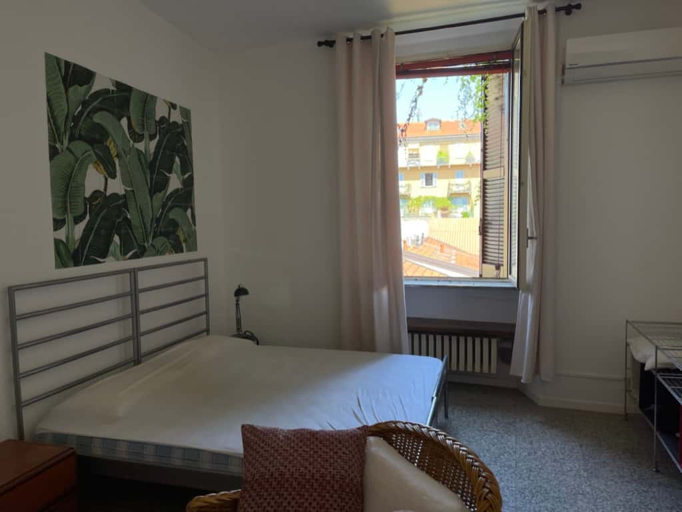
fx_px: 512
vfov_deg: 53.1
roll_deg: +1.1
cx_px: 341
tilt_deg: -5.4
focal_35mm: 26
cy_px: 256
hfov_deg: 67.3
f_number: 1.6
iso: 32
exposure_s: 1/213
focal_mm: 5.1
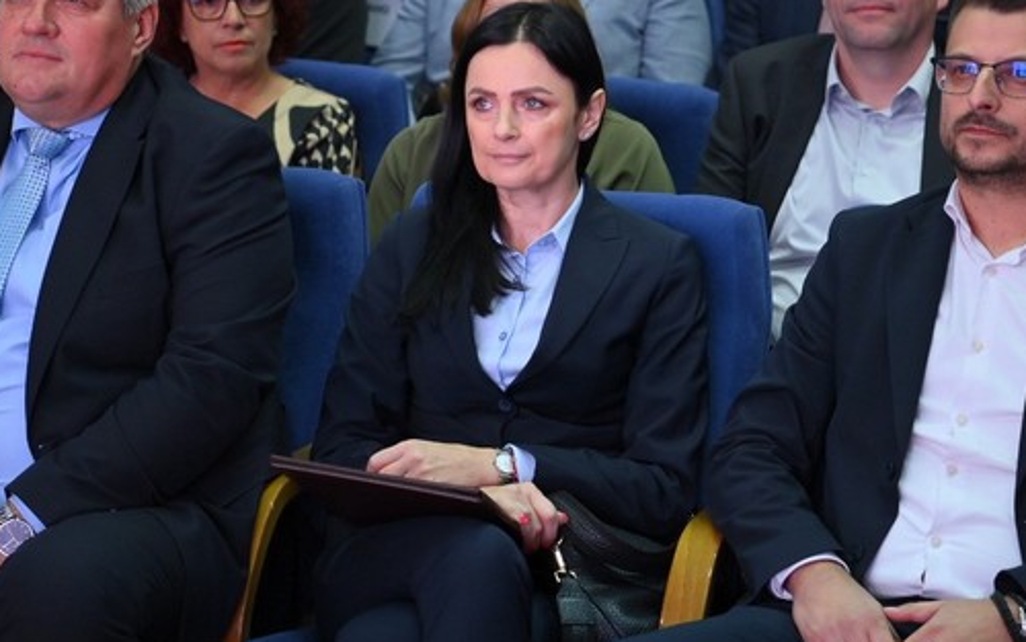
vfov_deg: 12.9
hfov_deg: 20.6
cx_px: 515
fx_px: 2825
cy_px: 149
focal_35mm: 101
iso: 1000
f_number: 2.8
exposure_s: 1/160
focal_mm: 62
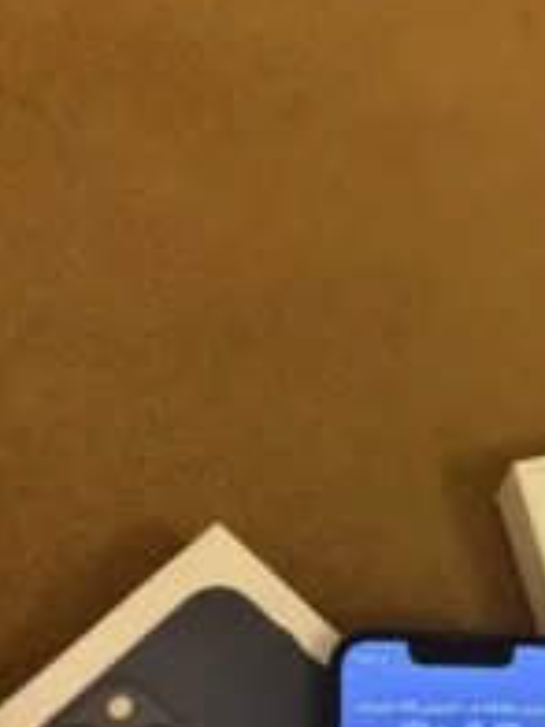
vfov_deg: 34.8
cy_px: 605
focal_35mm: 53
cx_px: 552
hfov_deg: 26.0
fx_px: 1113
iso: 500
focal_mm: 5.96
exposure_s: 1/33
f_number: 1.6
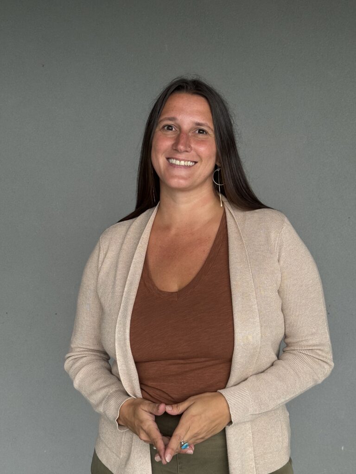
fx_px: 658
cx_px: 178
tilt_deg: -9.2
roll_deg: -0.1
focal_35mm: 48
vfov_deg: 39.7
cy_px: 237
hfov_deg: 30.3
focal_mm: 6.76
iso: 100
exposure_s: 1/120
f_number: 1.78
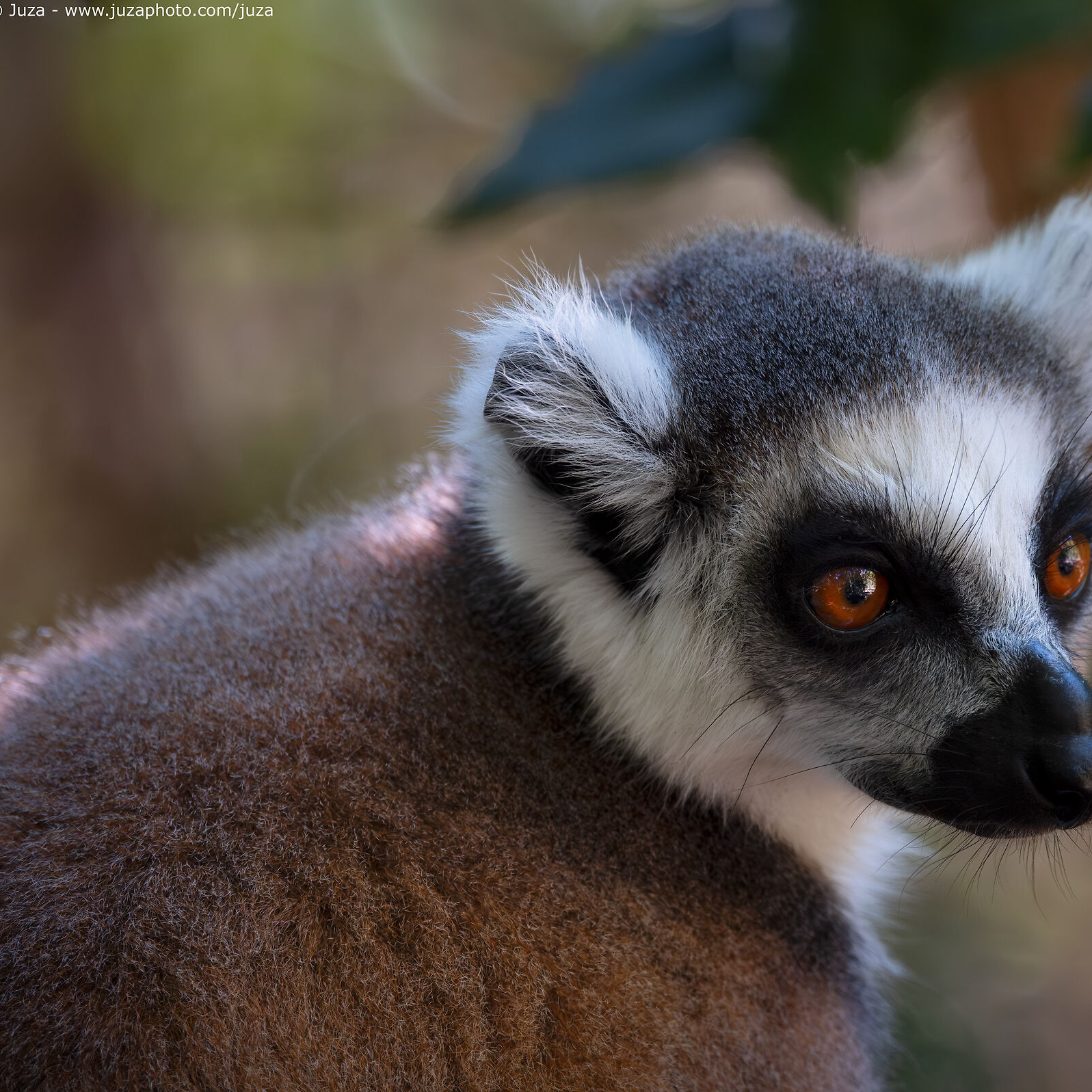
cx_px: 803
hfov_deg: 1.8
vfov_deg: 1.8
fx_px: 34191
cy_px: 546
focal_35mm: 958
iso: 1600
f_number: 5.6
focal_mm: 500
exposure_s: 1/125
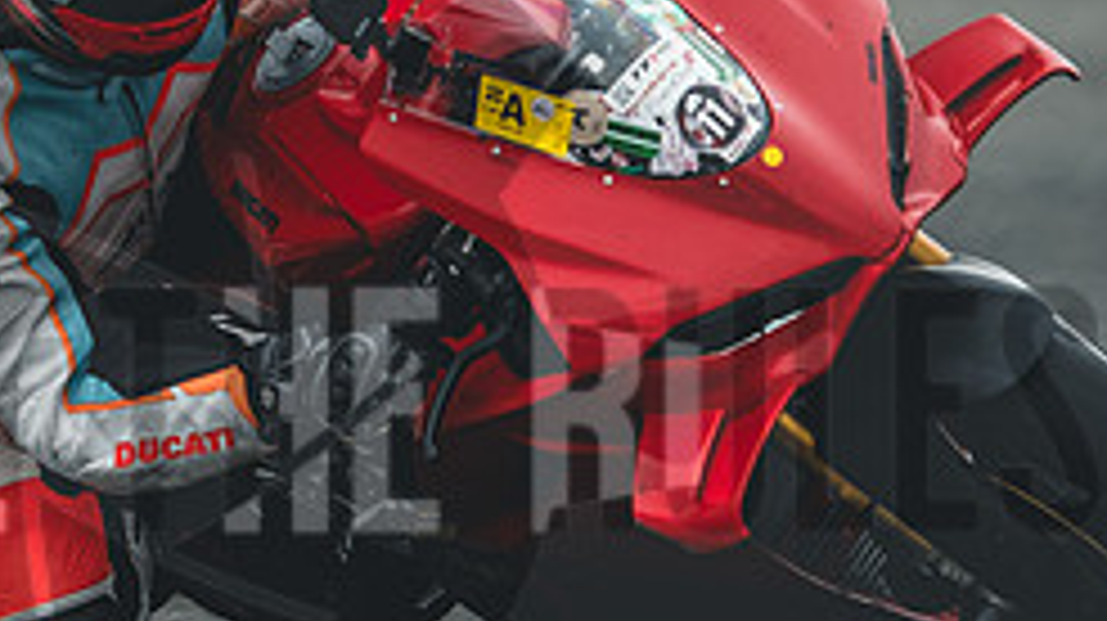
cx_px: 148
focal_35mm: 741
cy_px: 416
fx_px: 21737
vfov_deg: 1.6
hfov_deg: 2.9
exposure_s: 1/2500
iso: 500
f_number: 2
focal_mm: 200
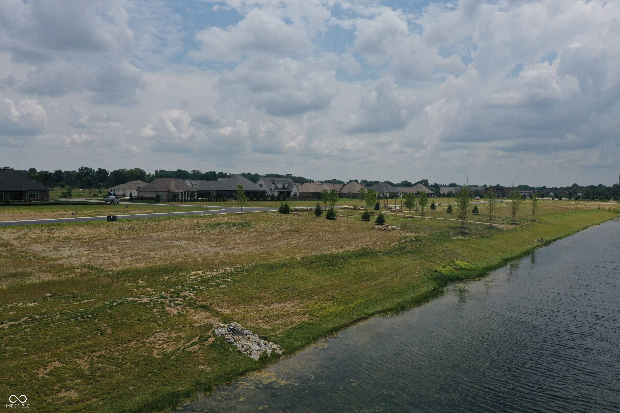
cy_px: 206
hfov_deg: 65.5
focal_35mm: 28
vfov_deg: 46.4
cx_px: 310
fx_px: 482
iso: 100
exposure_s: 1/800
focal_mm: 10.26
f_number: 7.1
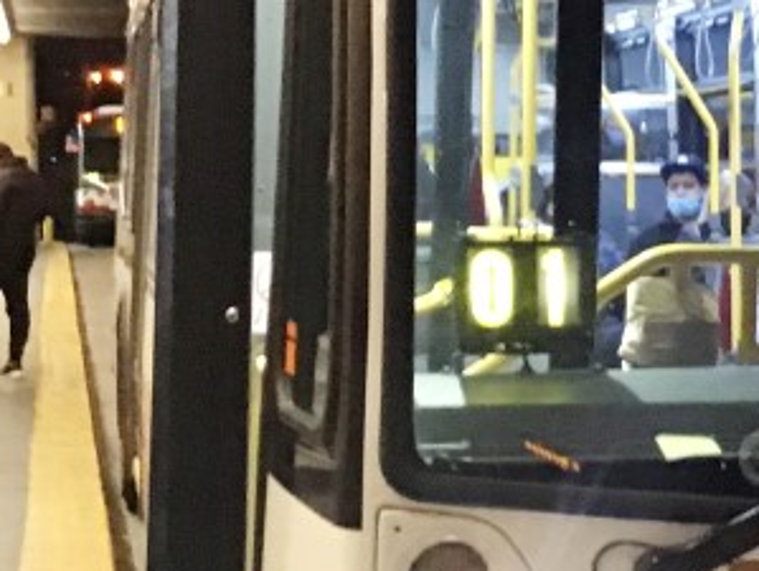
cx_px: 886
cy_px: 241
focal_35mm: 106
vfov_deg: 14.0
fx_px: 2327
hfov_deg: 17.7
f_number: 2.4
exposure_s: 1/15
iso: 250
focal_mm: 3.3
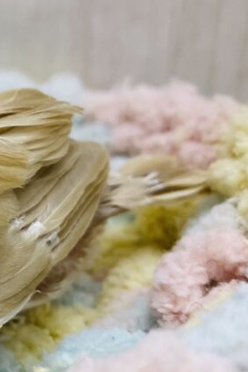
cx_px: -213
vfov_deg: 27.3
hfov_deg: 15.5
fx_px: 765
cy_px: 139
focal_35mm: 74
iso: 80
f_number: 1.8
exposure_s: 1/100
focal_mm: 4.25
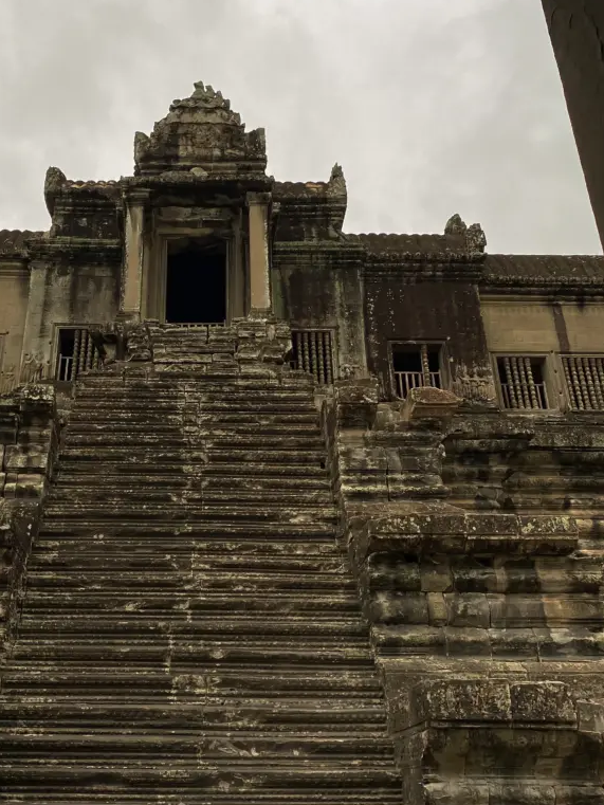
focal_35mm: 35
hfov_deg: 40.2
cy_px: 392
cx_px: 201
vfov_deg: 52.6
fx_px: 814
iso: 32
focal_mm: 4.25
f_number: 1.8
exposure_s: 1/590
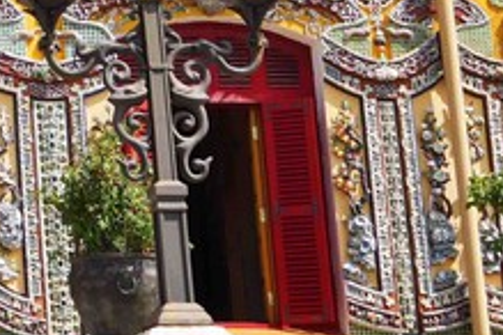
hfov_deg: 6.2
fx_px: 4489
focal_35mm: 321
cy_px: -159
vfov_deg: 4.3
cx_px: -574
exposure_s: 1/200
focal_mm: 47
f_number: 11
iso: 100
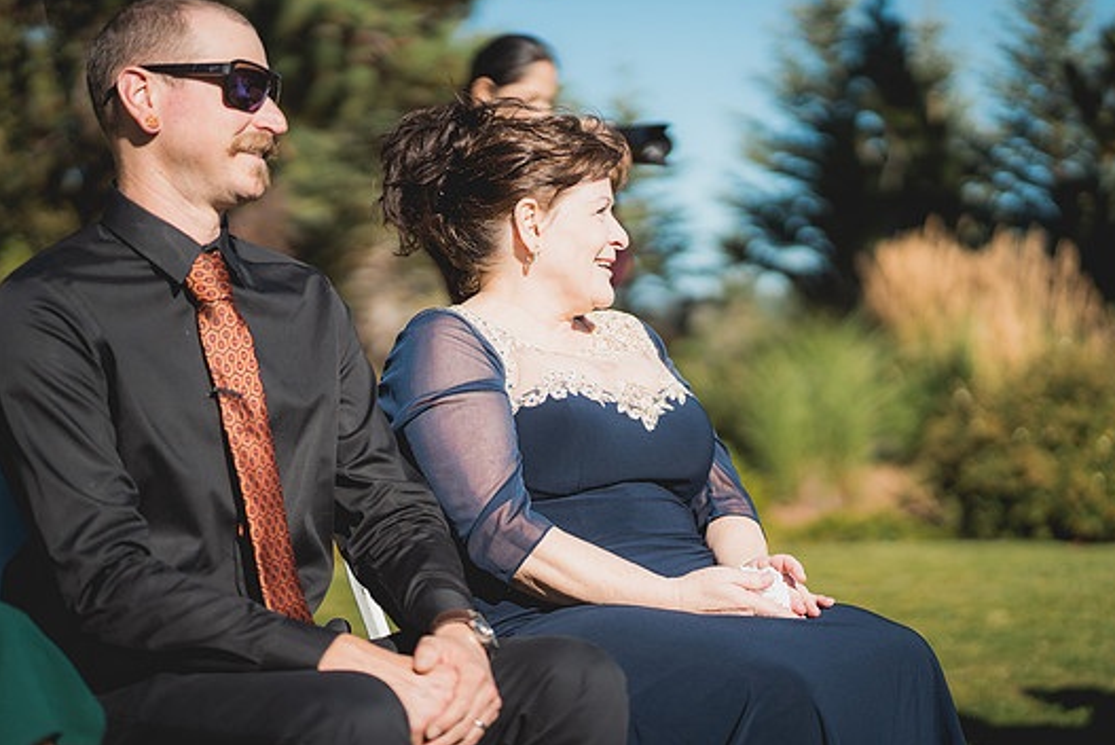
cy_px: 346
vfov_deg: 14.6
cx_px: 575
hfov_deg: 21.7
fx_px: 2913
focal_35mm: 94
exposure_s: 1/8000
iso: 200
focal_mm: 85
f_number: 1.8
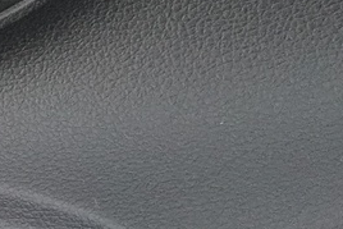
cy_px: 283
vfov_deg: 11.1
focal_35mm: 121
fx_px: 1153
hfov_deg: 12.4
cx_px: -538
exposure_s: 1/80
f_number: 2
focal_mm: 7.6
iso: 2500
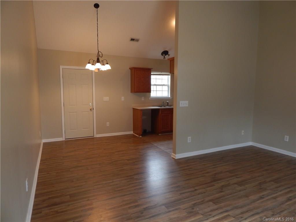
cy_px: 111
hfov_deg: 73.9
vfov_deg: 58.9
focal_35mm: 23
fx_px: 197
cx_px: 148
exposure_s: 1/30
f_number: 3
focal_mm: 4
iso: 125
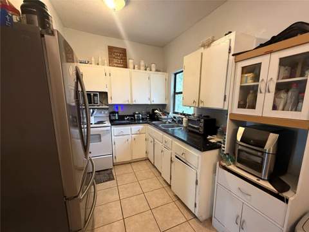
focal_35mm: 14
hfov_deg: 102.1
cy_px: 116
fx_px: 125
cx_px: 154
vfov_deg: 85.7
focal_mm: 2.22
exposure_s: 1/60
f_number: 2.2
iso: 500
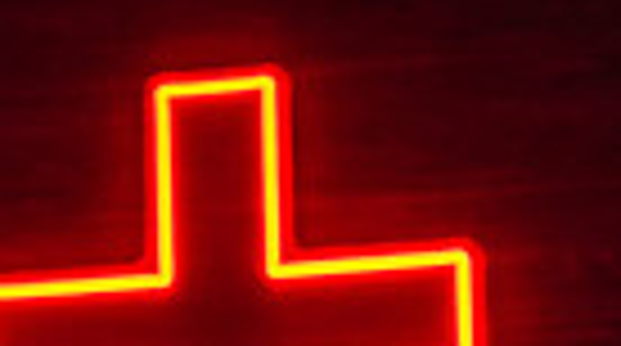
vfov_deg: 6.9
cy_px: 957
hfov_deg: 13.4
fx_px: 2646
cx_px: 279
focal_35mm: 161
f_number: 2.2
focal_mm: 47
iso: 1000
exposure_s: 1/250
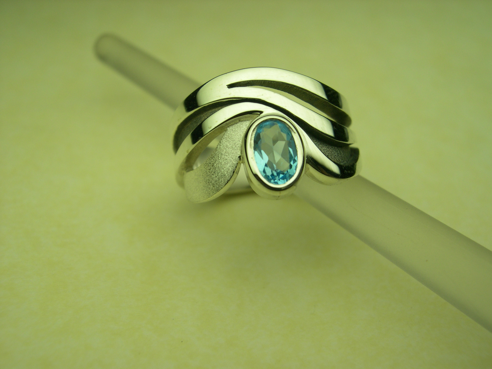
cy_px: 184
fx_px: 540
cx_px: 246
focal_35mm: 38
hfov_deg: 49.0
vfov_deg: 37.7
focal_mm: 8
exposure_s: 1/71.1
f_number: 7.6
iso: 100
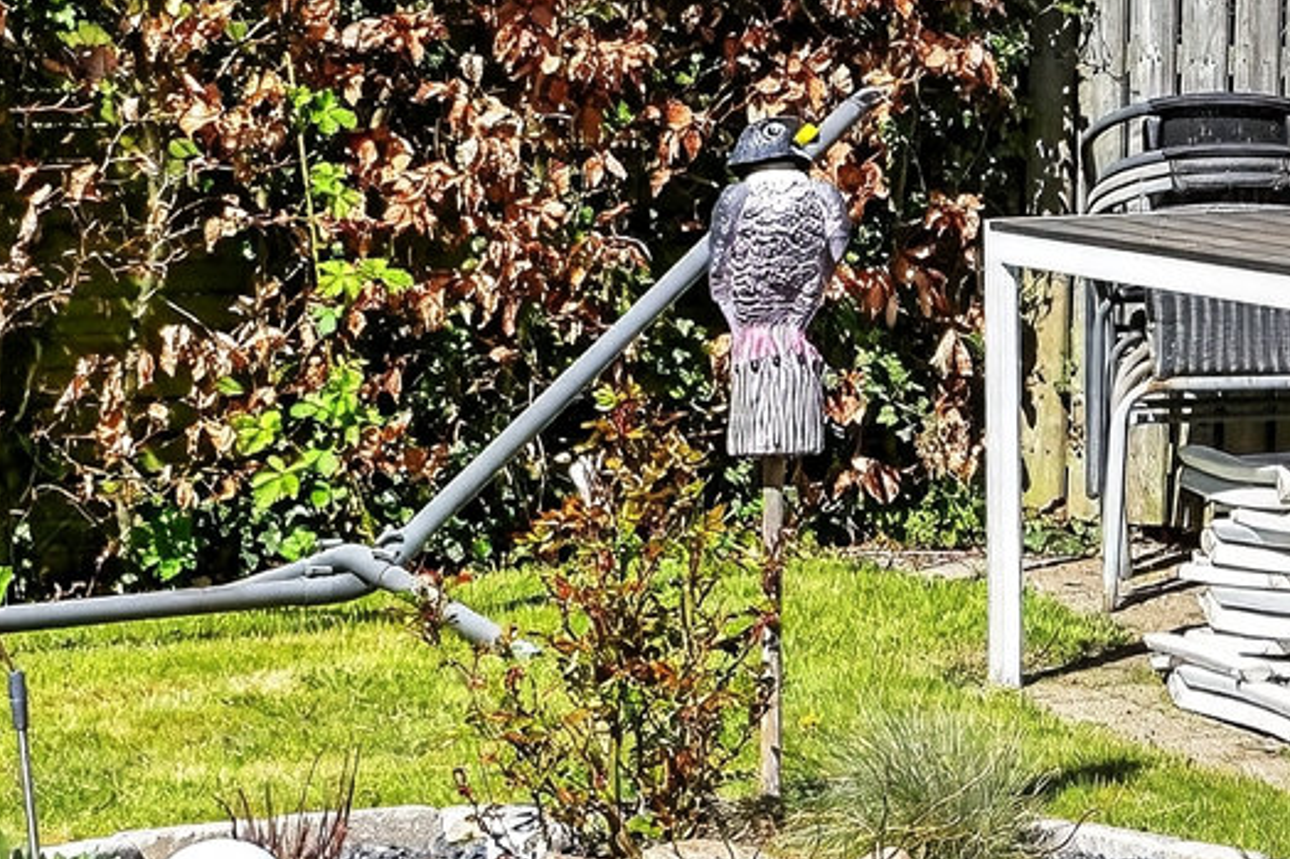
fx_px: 6125
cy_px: 52
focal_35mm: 171
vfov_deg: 8.0
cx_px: 2738
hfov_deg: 10.8
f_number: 8
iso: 400
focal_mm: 35
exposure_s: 1/250
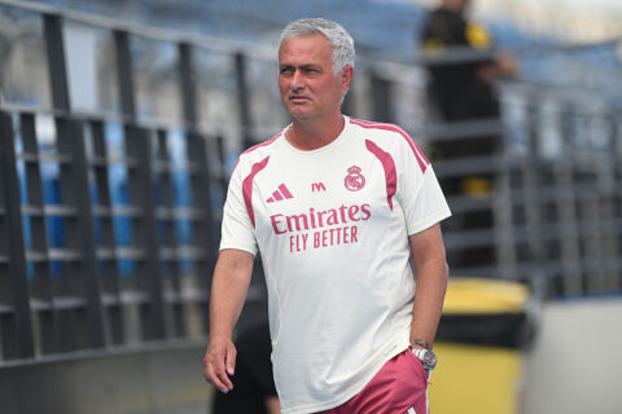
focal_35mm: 400
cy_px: 207
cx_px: 311
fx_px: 6911
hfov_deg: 5.2
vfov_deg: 3.4
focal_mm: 400
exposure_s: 1/1600
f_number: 4.5
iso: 320
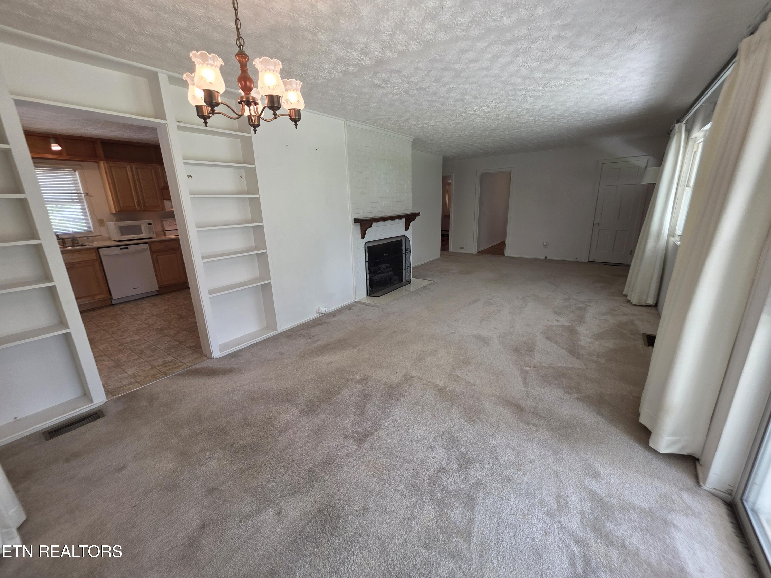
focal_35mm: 13
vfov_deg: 89.9
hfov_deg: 106.2
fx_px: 290
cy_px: 289
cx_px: 386
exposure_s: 1/120
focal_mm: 2.2
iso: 64
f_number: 1.9
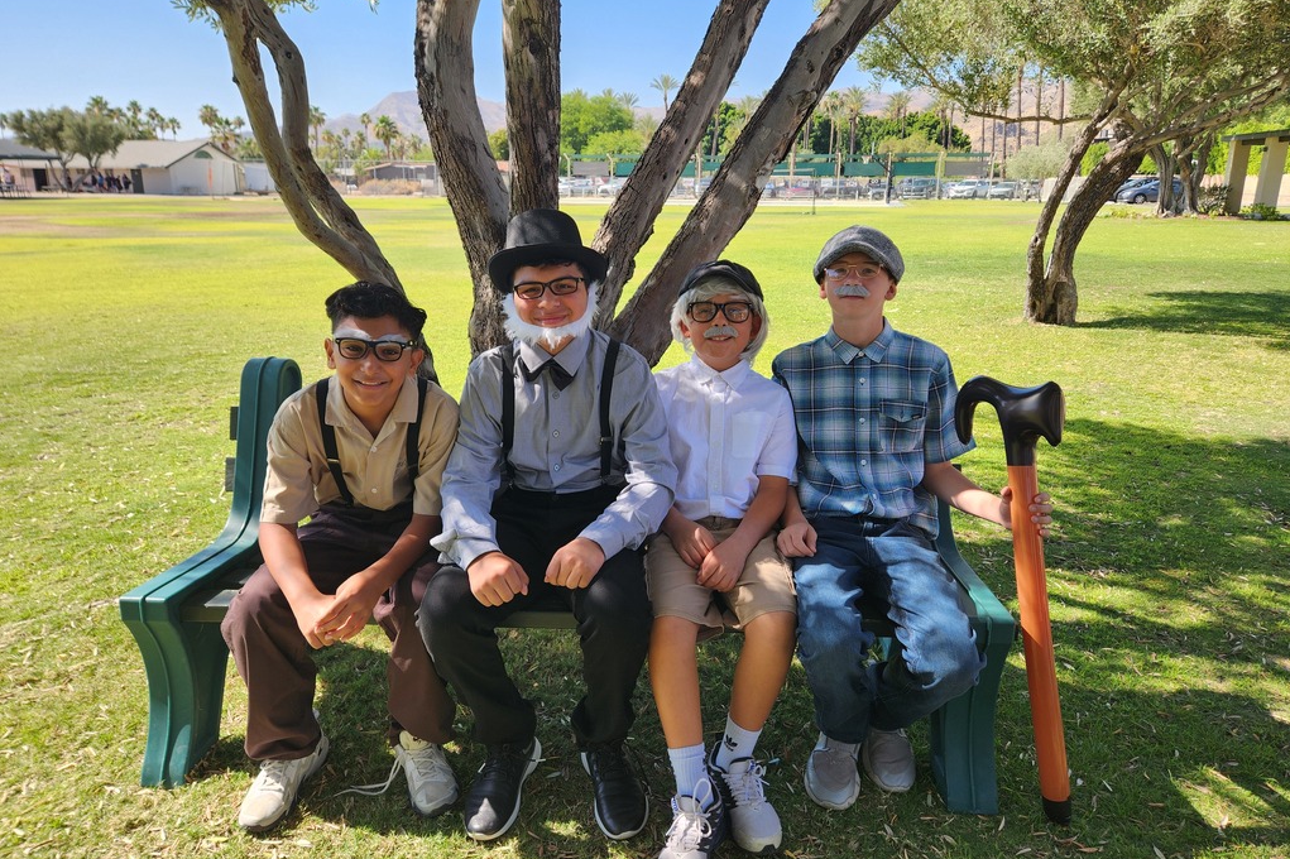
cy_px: 411
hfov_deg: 73.8
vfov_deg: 53.1
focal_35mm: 24
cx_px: 644
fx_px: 860
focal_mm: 5.4
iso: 20
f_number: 1.8
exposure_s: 1/465
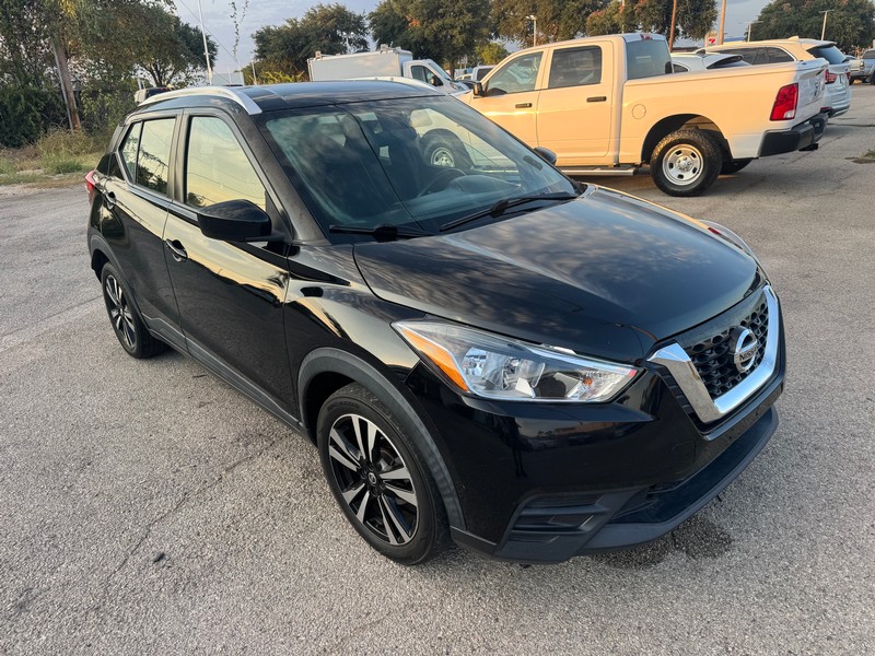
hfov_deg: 71.6
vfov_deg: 56.8
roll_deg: +3.4
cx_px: 438
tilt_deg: -22.4
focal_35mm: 24
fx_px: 607
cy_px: 328
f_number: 1.78
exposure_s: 1/345
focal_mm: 6.76
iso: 80
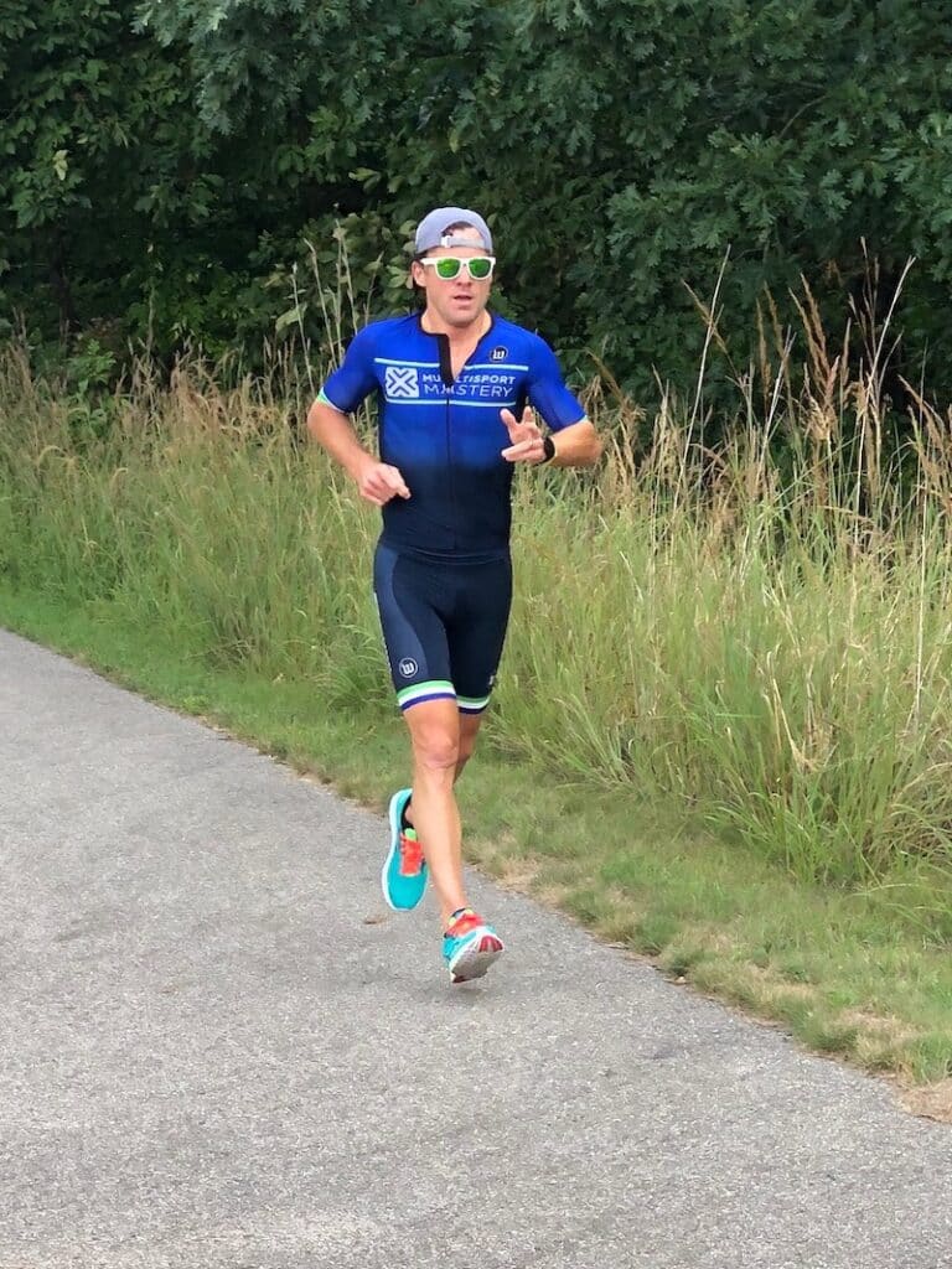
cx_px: 476
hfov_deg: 28.0
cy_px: 634
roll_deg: +0.9
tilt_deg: -7.8
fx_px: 1907
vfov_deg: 36.8
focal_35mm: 52
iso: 16
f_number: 2.4
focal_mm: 6
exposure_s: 1/125
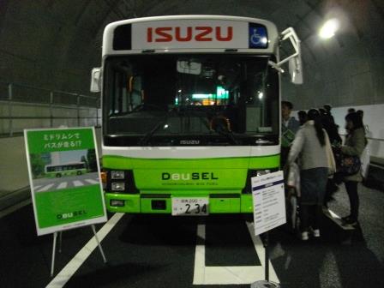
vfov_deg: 44.2
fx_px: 355
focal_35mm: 32
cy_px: 144
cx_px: 192
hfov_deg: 56.8
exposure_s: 1/15
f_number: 2.9
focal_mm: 5.7
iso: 800
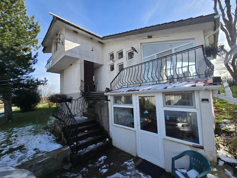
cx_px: 118
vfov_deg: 89.9
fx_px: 89
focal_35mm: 13
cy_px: 89
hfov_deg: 106.2
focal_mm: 2.2
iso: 50
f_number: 2.2
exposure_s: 1/1163
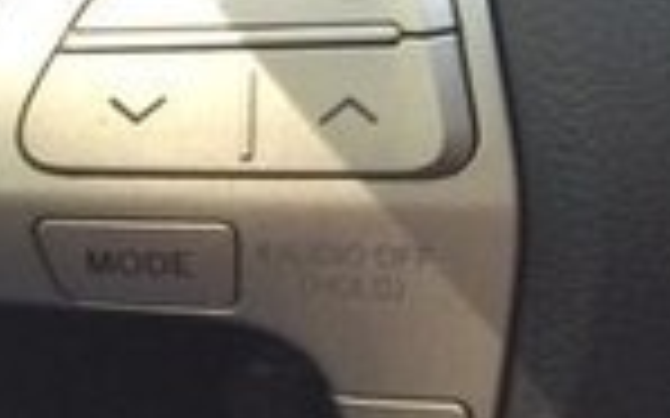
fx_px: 2574
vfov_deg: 9.0
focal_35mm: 141
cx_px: 1070
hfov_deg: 13.7
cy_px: -294
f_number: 2.2
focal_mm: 4.12
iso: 40
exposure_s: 1/40
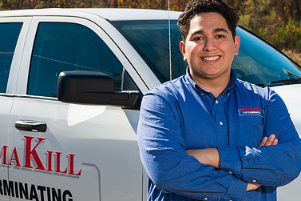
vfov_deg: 14.5
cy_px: 126
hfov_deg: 21.7
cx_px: 124
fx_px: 786
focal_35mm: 94
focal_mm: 58
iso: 100
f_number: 11
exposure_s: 1/200
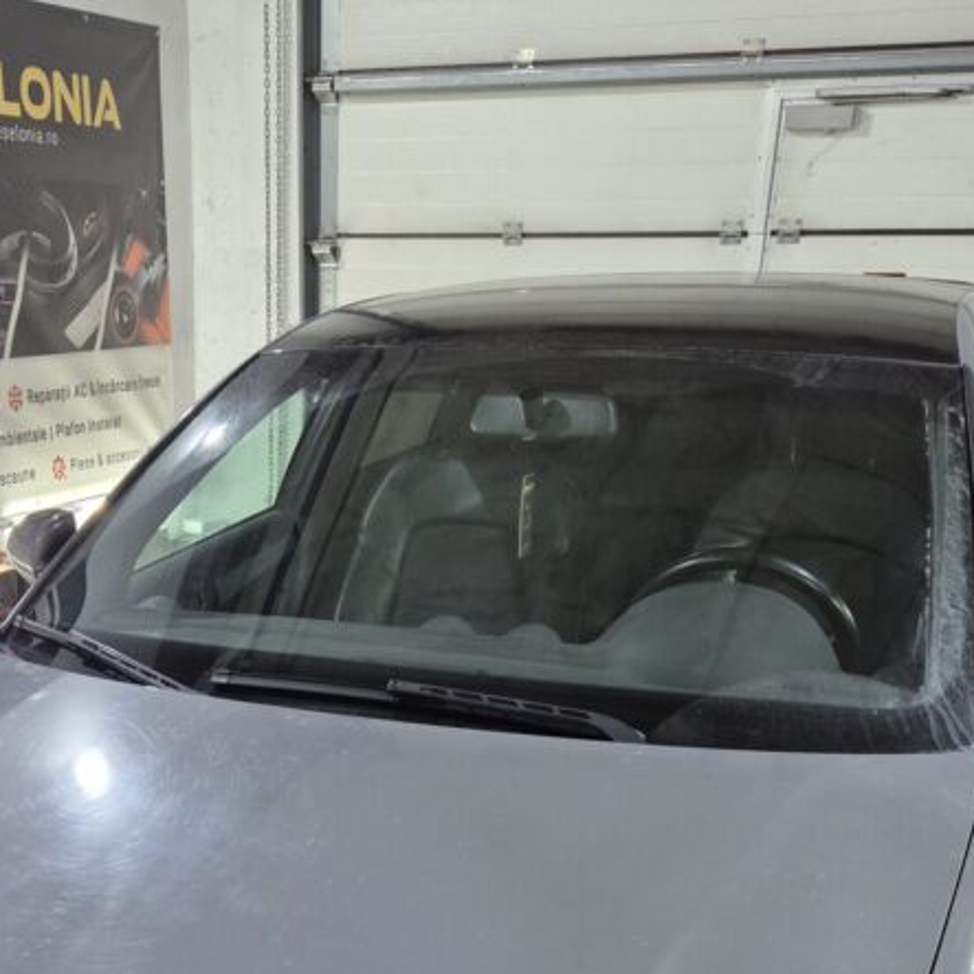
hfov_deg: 35.7
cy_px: 1053
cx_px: 332
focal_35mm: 47
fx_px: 1496
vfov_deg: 32.1
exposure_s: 1/100
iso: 200
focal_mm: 5.4
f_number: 1.8
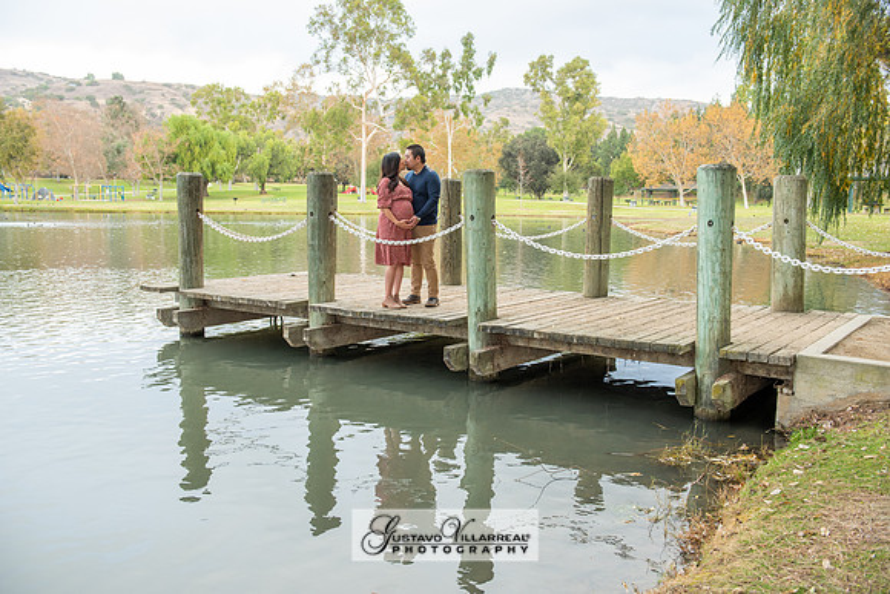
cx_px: 445
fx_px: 841
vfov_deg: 38.9
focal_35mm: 34
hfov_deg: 55.8
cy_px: 297
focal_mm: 34
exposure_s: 1/125
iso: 320
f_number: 5
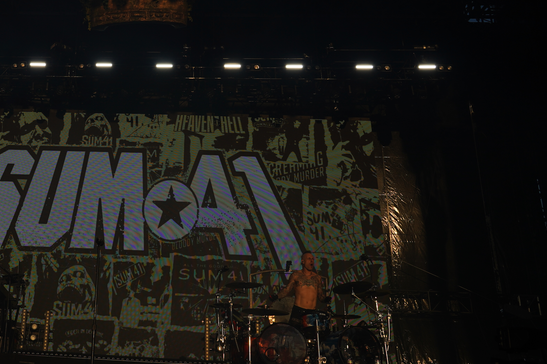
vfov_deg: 29.2
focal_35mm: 46
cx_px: 70
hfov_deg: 40.0
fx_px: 699
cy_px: 144
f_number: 8
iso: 100
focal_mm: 24
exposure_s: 1/800
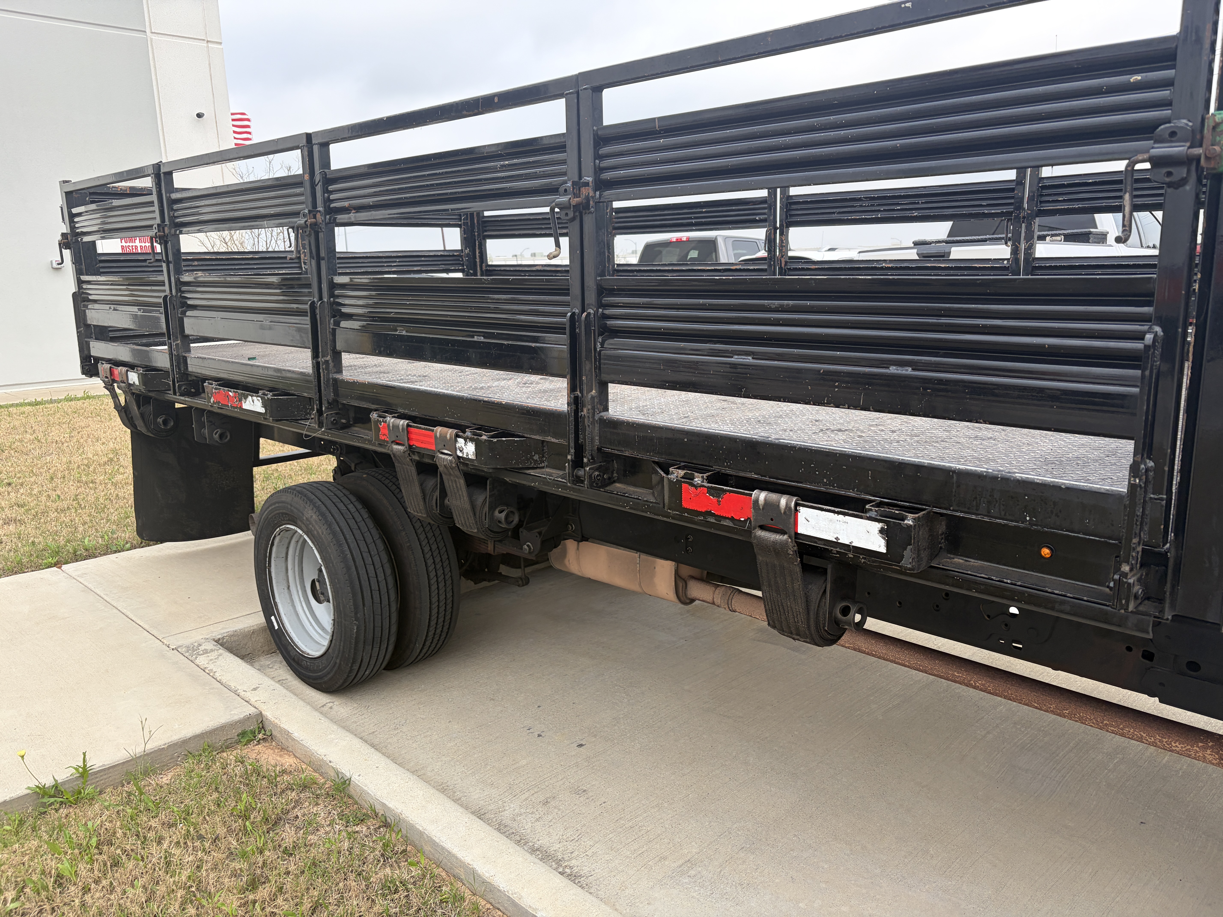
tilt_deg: -10.0
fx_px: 919
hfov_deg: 67.3
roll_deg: +3.4
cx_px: 612
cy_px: 458
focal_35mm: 26
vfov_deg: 53.1
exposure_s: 1/173
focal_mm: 5.96
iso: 50
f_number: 1.6
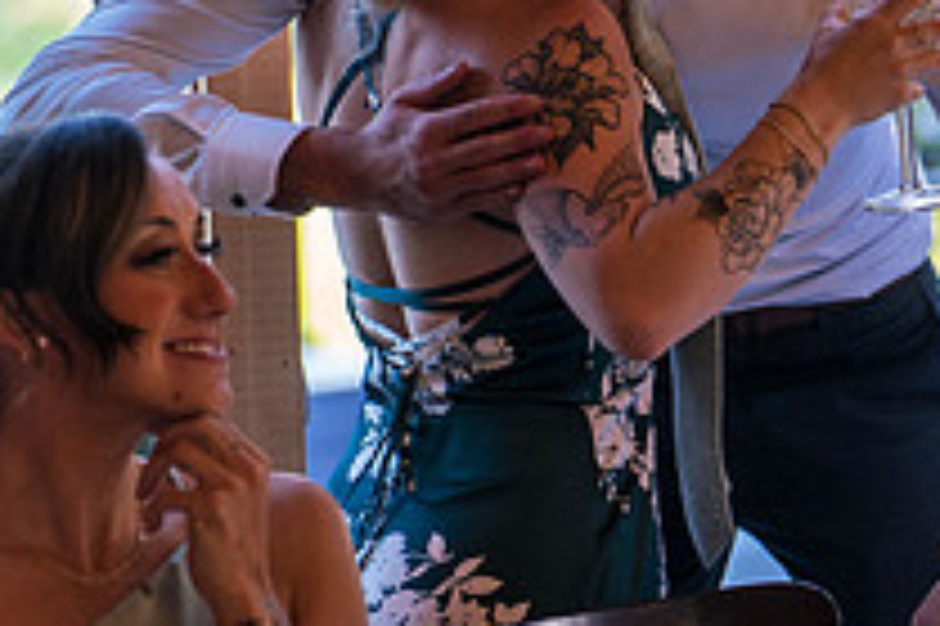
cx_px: 1295
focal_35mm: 264
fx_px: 6888
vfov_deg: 5.2
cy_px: 2
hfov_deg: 7.7
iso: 1000
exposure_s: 1/400
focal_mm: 95
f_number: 2.8
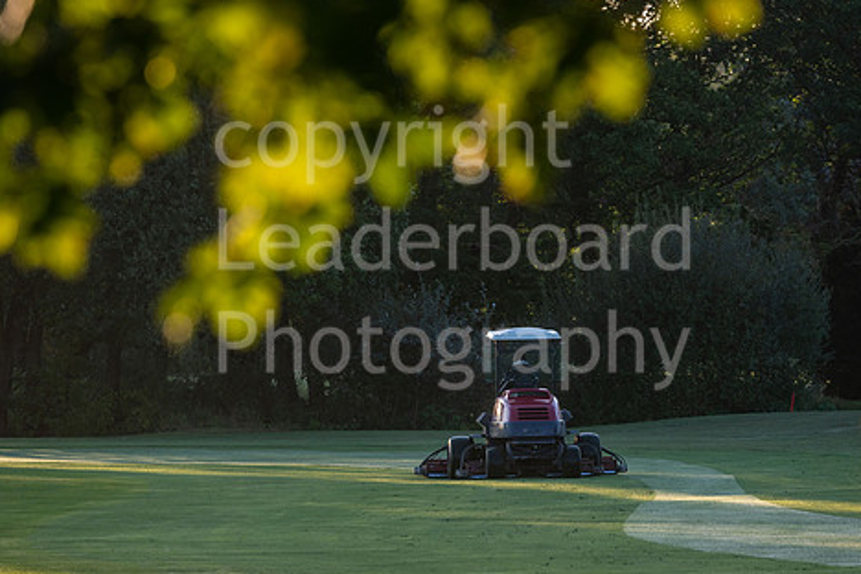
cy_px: 257
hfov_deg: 5.5
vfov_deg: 3.7
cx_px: 456
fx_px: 8896
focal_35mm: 372
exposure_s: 1/200
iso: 200
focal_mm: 300
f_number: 6.3
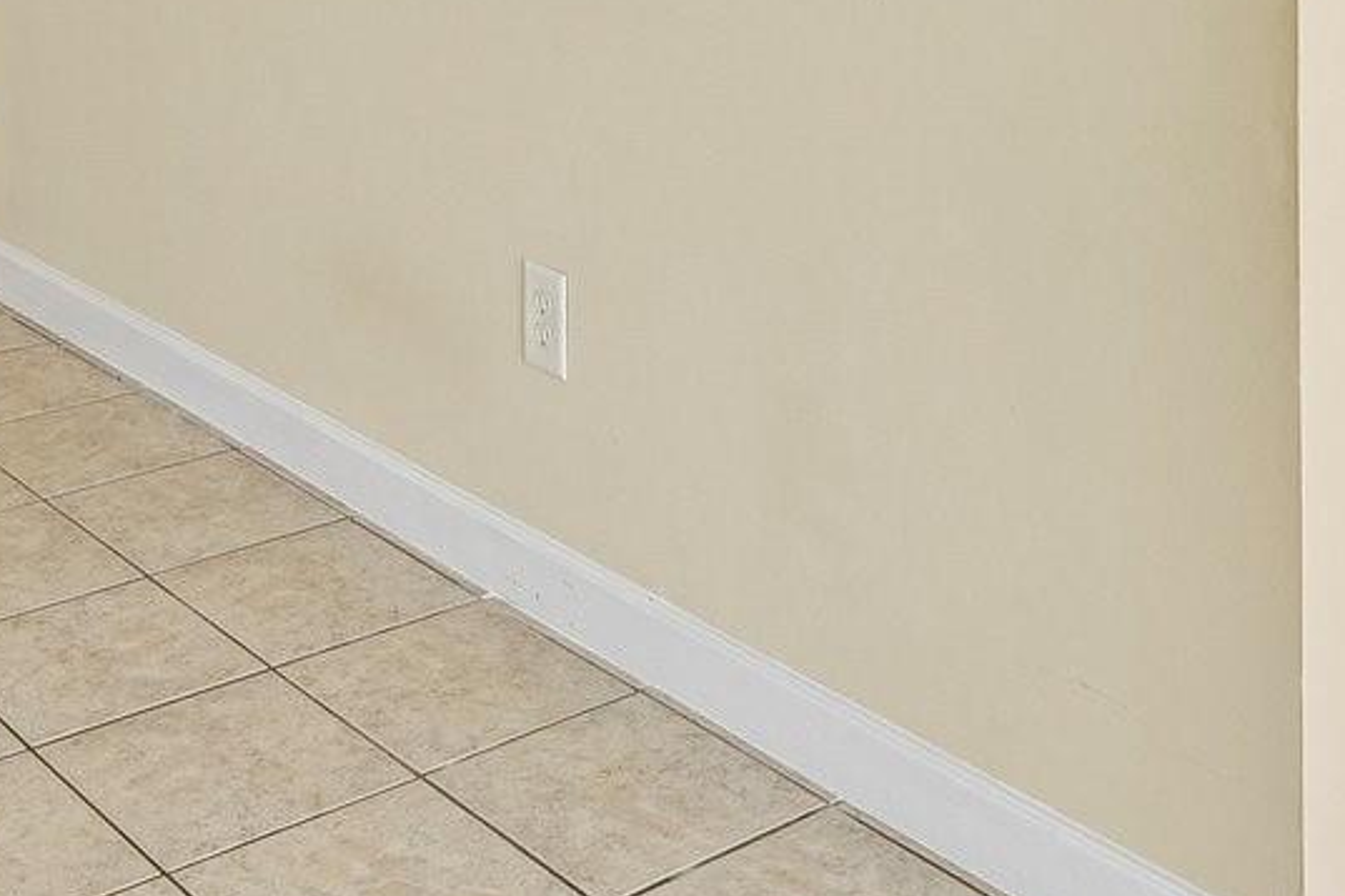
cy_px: -409
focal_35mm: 61
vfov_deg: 19.6
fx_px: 2279
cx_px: 526
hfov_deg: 32.8
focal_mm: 16
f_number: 8
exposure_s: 1/30
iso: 100
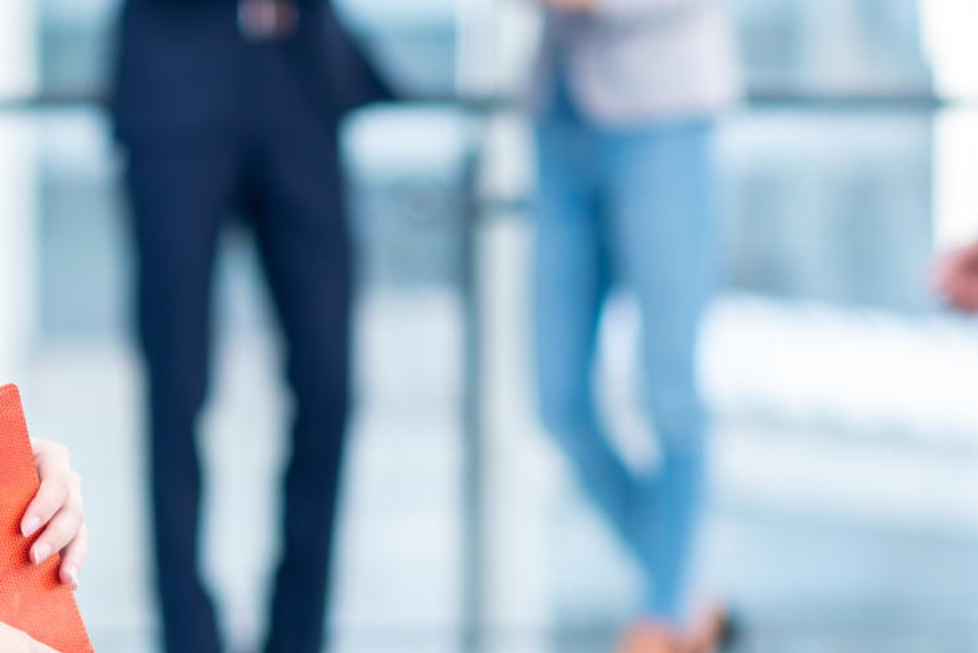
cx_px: 413
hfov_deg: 8.9
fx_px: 6276
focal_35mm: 231
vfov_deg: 5.9
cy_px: 31
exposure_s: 1/320
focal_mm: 85
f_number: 2.8
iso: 250
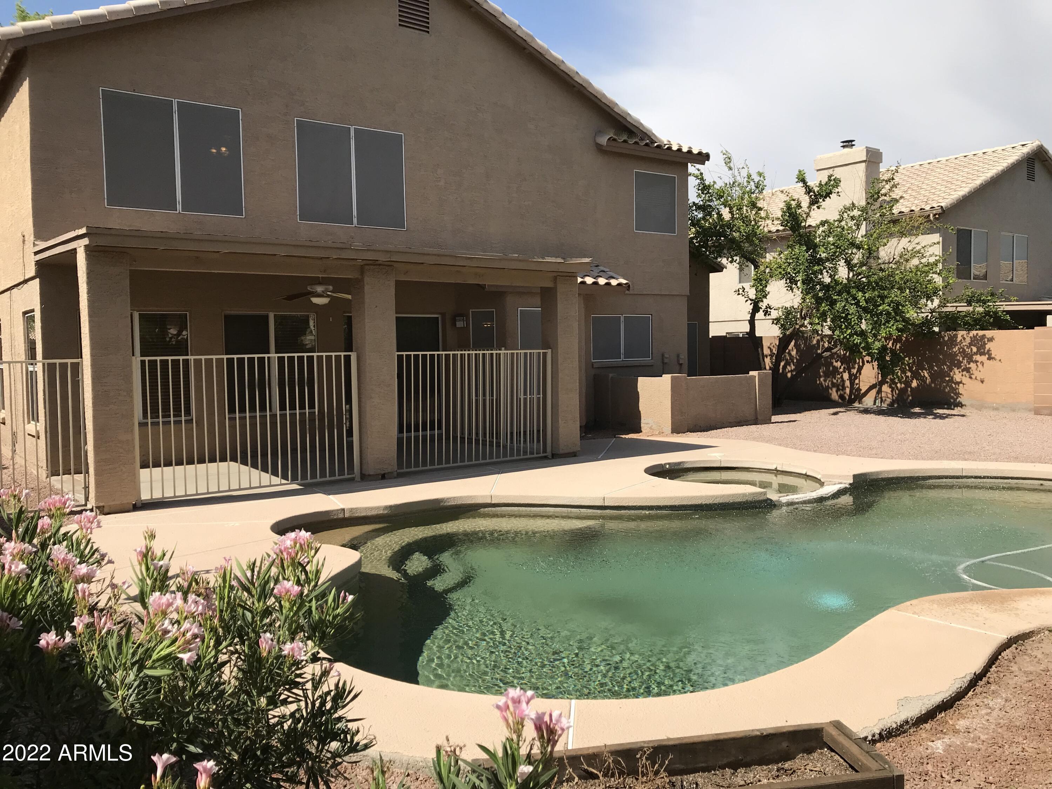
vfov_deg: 49.7
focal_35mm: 28
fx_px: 851
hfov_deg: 63.4
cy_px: 394
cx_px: 526
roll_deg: +0.7
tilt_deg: -3.8
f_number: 1.8
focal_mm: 3.99
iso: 20
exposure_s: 1/2740
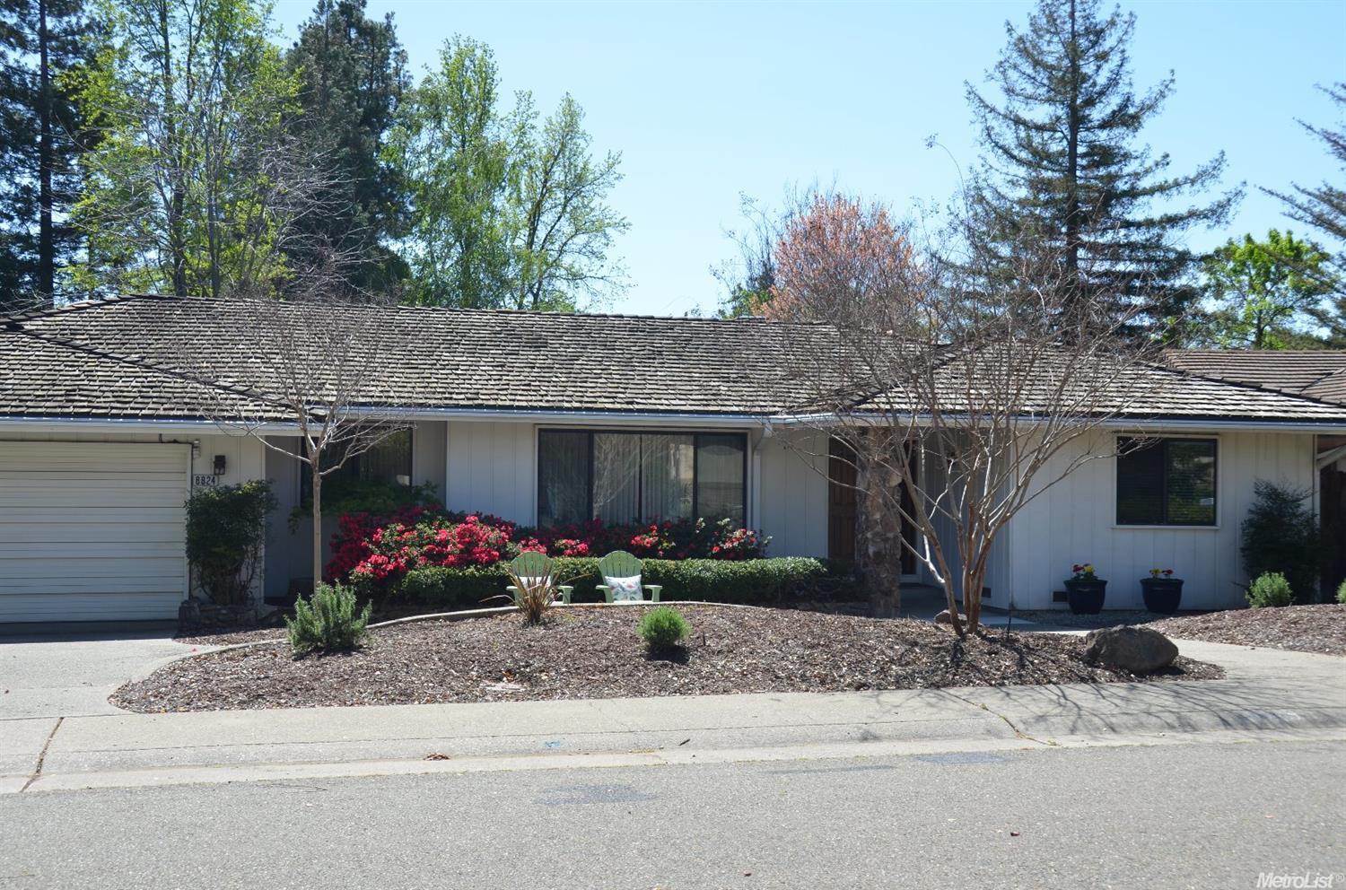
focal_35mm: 42
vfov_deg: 31.7
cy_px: 445
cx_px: 673
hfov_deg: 46.5
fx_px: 1566
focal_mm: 28
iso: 140
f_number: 8
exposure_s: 1/250
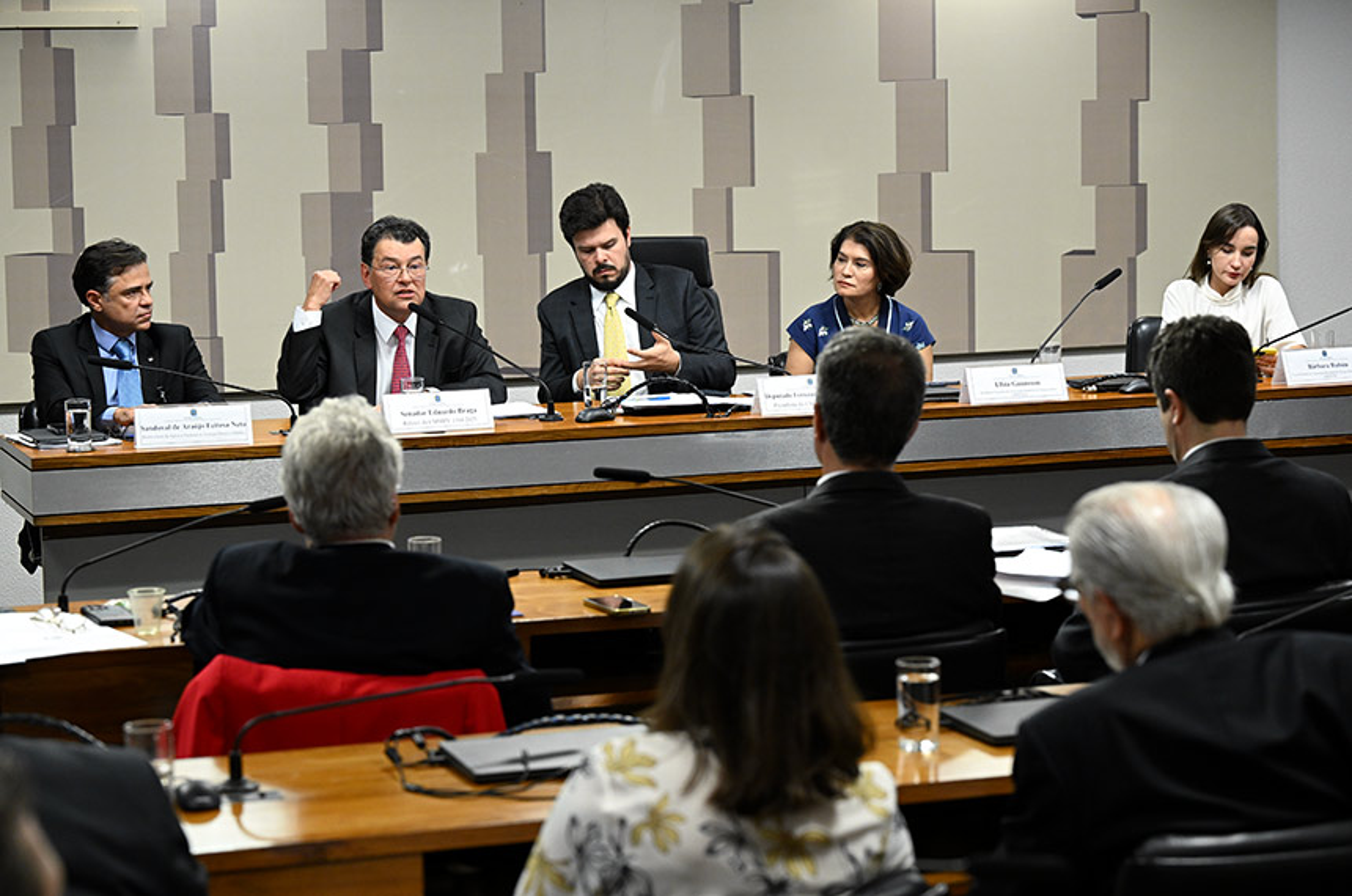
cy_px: 448
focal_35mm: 79
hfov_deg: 25.7
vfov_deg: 17.2
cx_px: 676
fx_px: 2961
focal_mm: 79
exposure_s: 1/160
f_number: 4
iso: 2500
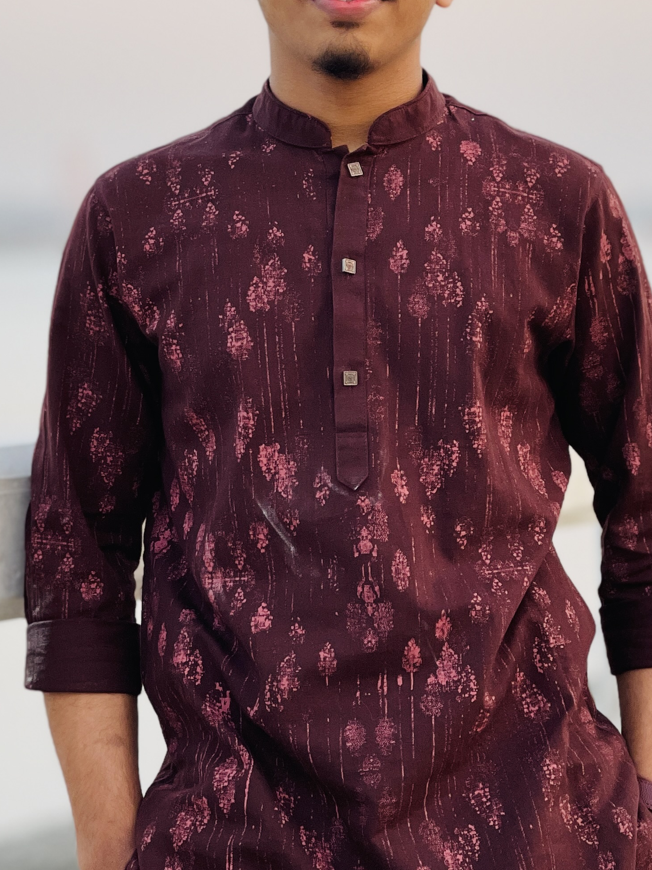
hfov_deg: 11.2
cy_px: 211
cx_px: 297
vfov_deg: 14.9
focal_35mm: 132
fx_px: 3315
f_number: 2.2
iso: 40
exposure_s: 1/121
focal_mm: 7.5
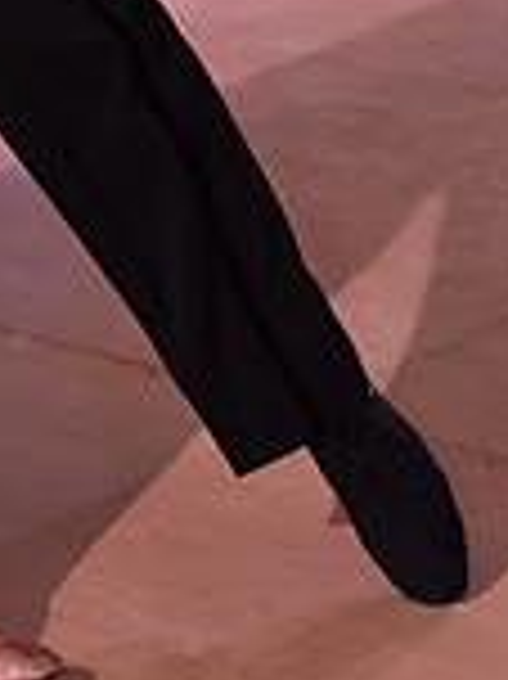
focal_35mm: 240
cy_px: -383
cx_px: -250
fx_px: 4703
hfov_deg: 6.1
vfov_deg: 8.1
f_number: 7.1
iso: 2500
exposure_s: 1/320
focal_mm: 65
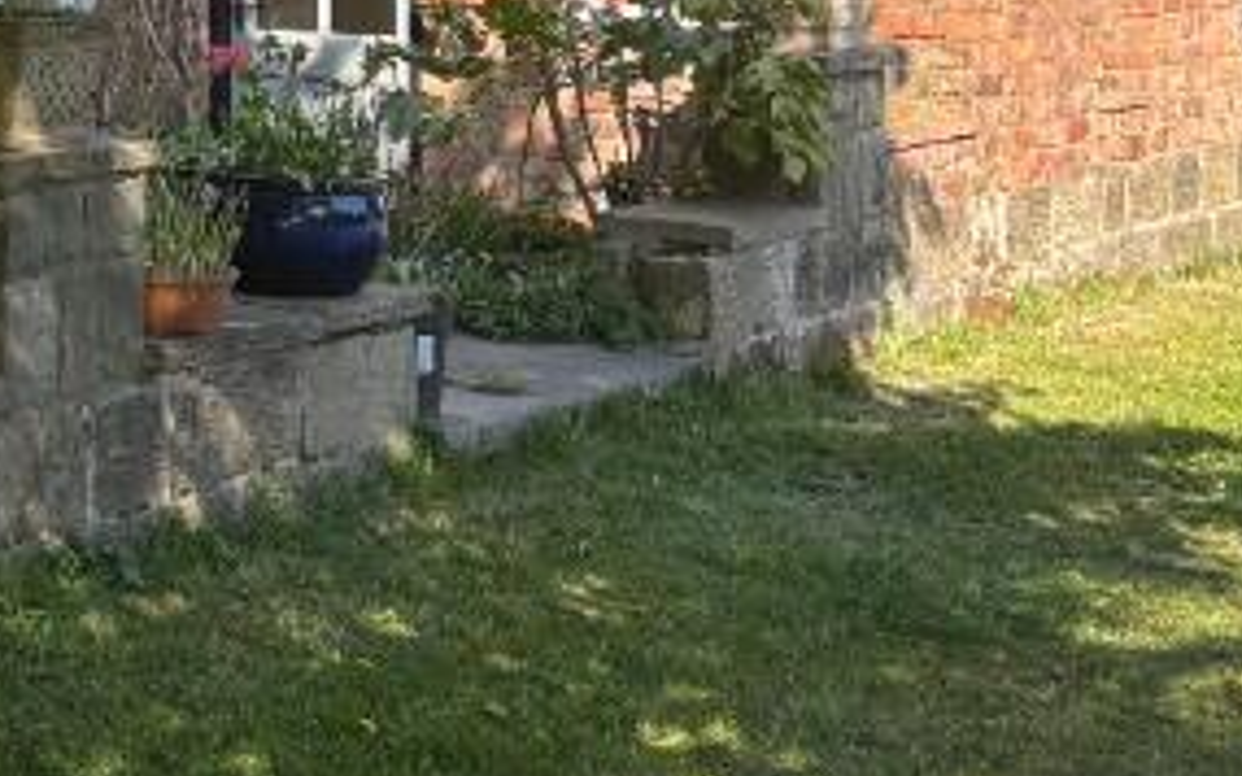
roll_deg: -1.3
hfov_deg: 19.9
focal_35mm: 99
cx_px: -170
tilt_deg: +0.7
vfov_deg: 12.8
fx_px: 3350
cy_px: -222
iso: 50
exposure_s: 1/865
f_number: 1.6
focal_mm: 5.96
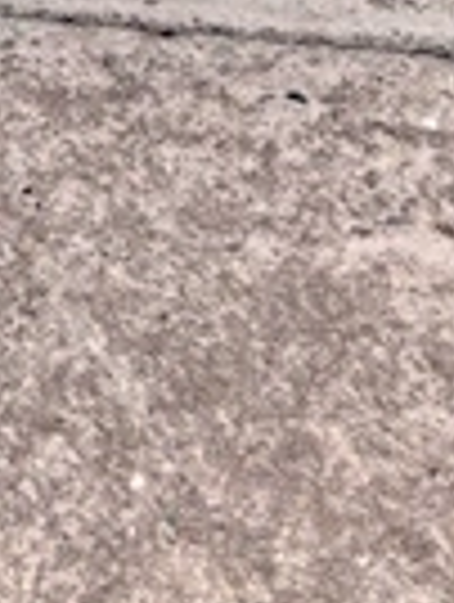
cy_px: -1174
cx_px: -180
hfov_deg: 9.4
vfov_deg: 9.8
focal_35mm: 155
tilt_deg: -19.2
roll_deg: -0.4
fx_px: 2702
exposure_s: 1/144
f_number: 1.6
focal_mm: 5.96
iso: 40
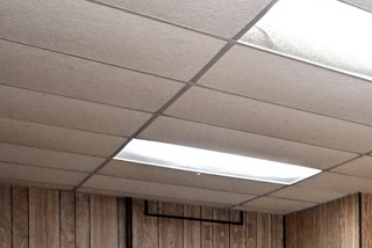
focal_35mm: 61
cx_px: 561
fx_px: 631
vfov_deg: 20.4
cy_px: 321
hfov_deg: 25.0
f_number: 4
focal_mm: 12
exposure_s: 1/60
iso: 1100
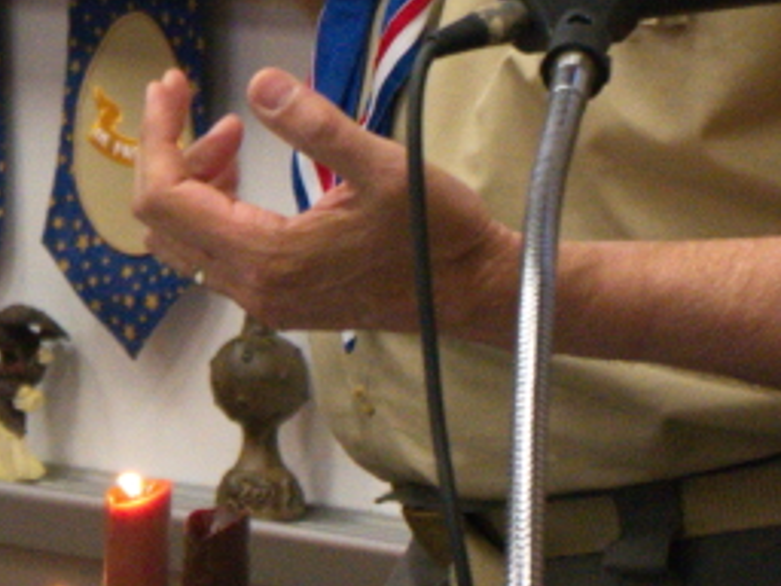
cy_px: -464
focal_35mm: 440
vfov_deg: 3.4
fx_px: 9927
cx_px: -214
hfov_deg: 4.5
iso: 3200
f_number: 5.1
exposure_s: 1/125
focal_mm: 55
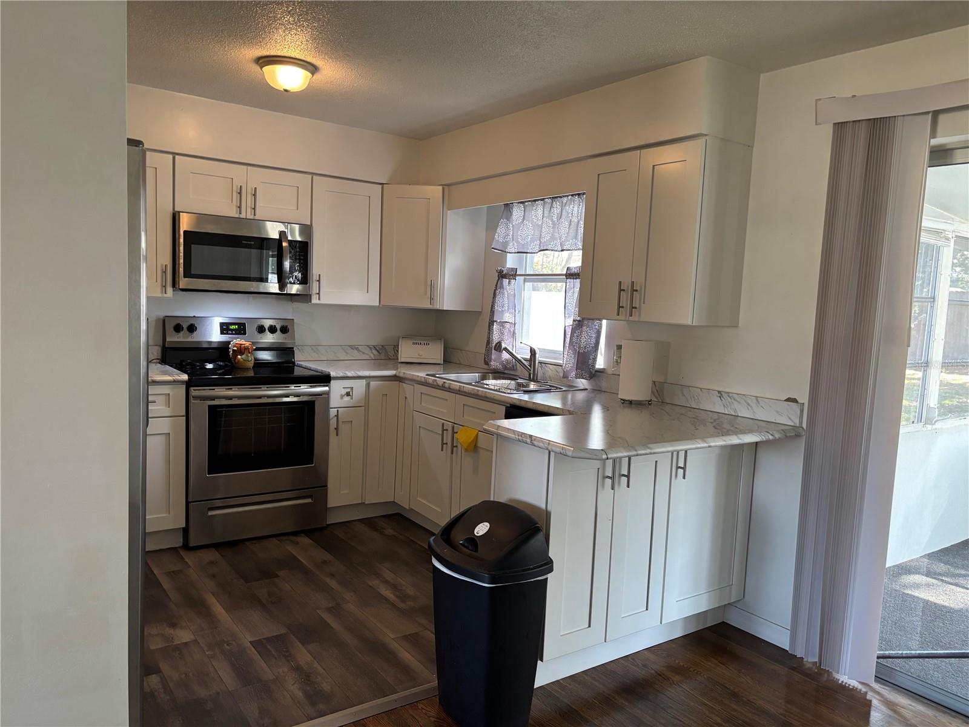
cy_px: 364
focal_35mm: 26
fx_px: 728
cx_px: 484
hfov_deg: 67.3
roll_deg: -3.1
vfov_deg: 53.1
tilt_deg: -6.3
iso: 200
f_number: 1.6
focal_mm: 5.96
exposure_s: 1/60
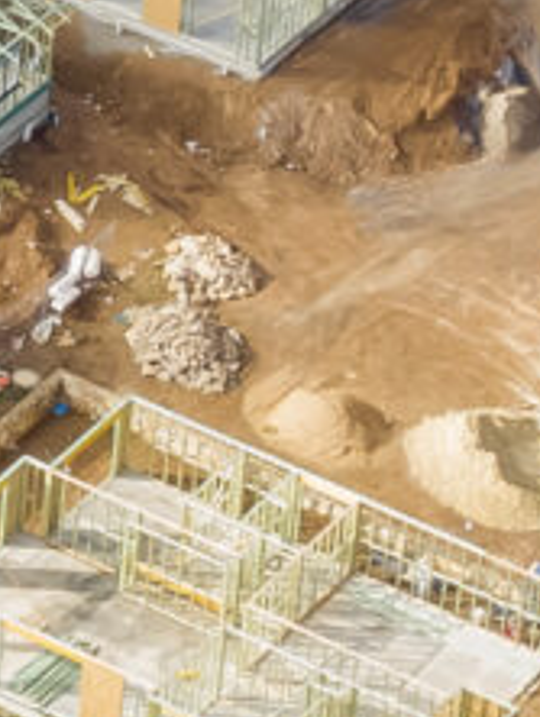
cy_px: 418
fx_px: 6436
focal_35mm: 310
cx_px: -783
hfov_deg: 4.7
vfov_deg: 6.4
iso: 100
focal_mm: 10.26
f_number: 7.1
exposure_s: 1/100
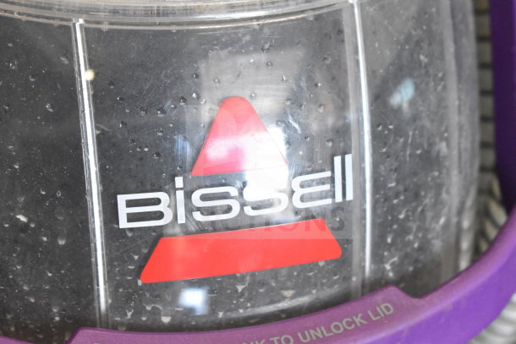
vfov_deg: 16.6
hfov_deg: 24.6
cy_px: 172
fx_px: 1183
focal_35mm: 82
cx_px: 258
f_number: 7.1
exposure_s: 1/200
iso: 6400
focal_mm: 55
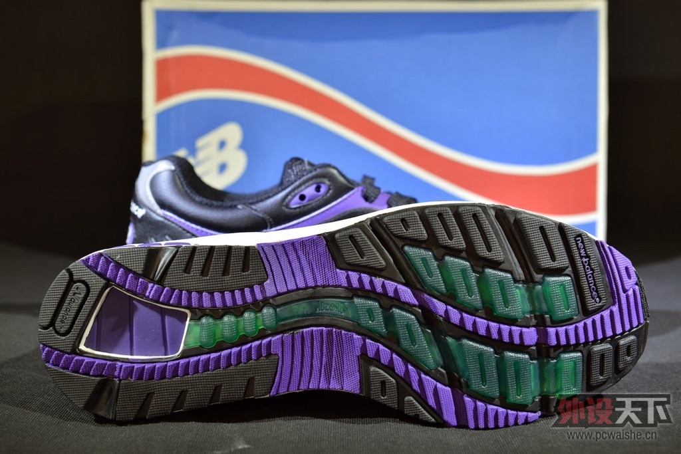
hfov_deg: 33.4
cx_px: 340
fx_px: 1135
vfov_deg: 22.6
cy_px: 227
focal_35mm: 60
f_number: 7.1
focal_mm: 60
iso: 100
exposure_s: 1/6
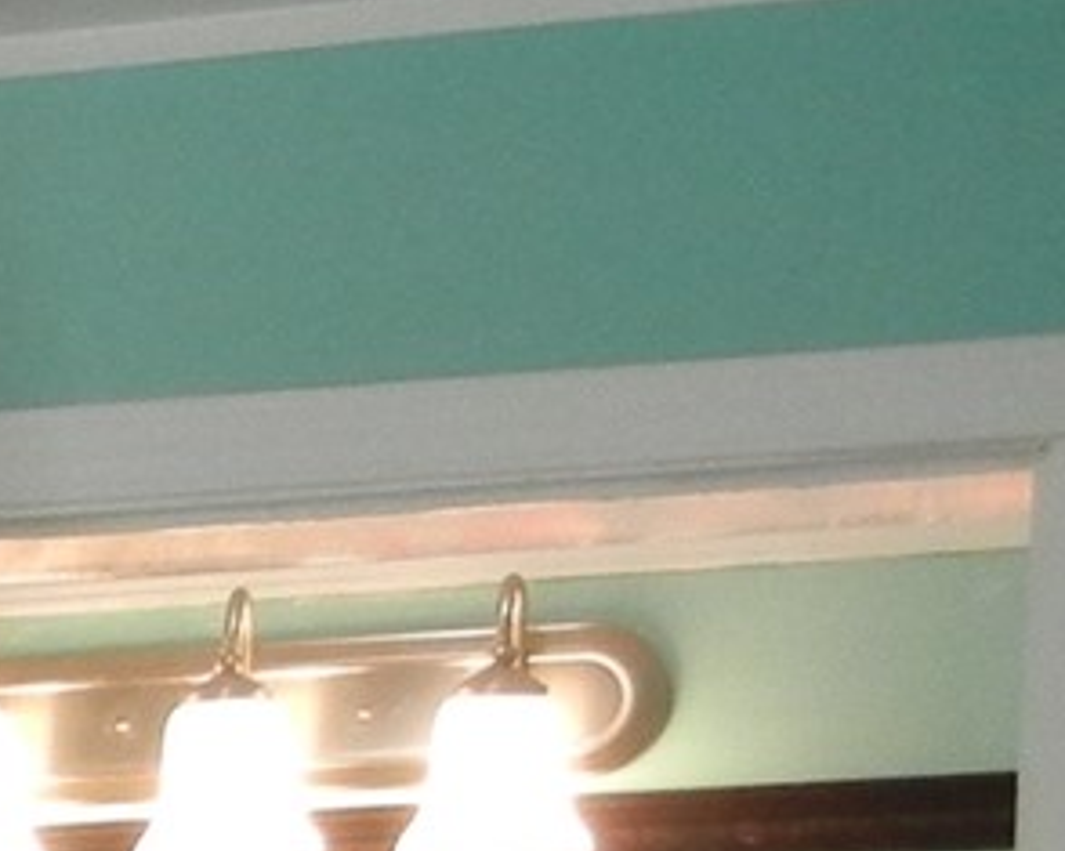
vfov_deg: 6.3
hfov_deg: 7.1
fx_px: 7279
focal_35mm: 231
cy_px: 2194
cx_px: -2492
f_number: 3.6
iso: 302
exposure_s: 1/30
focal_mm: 6.2
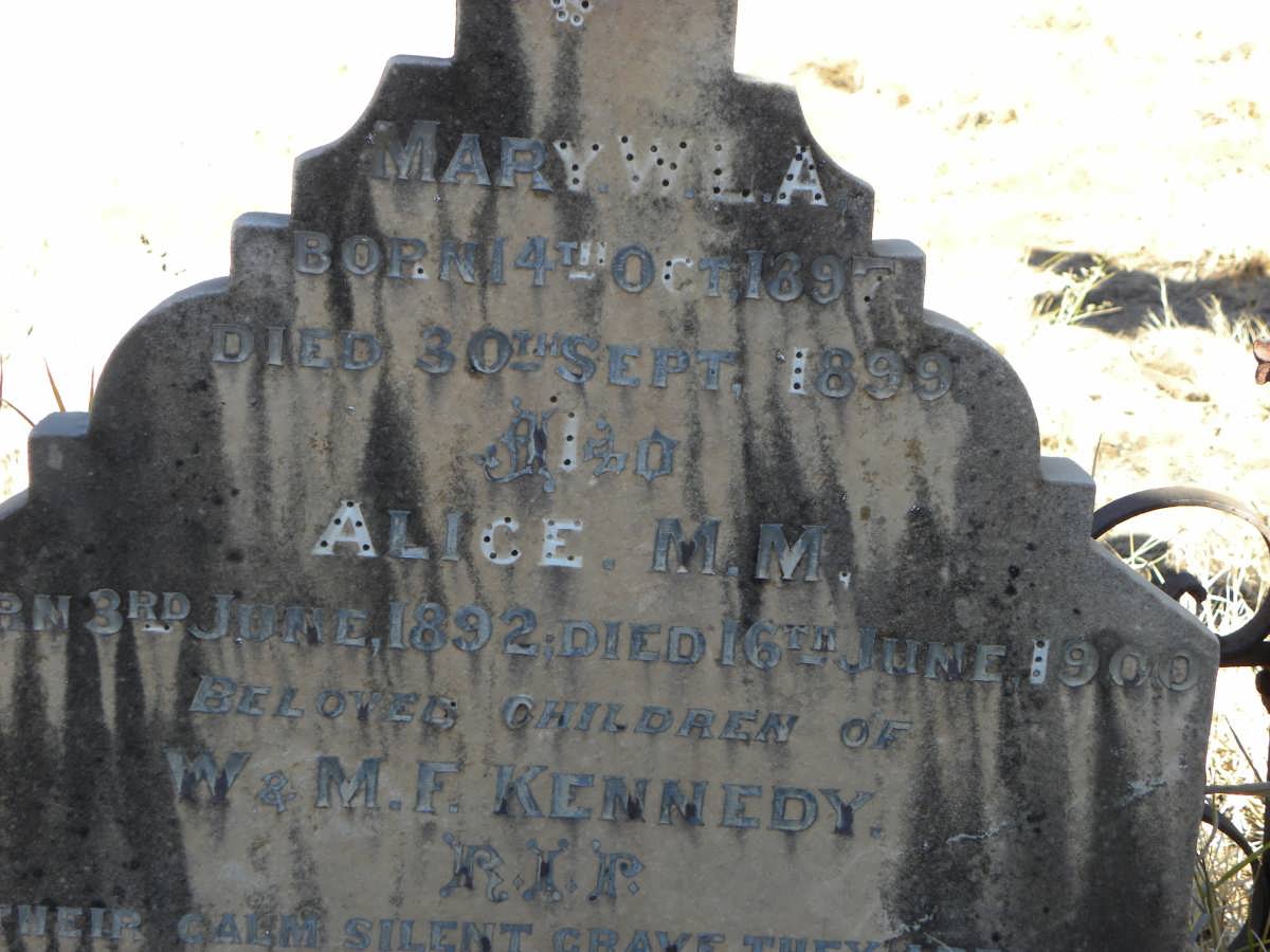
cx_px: 635
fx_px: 2421
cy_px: 476
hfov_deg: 29.4
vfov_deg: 22.3
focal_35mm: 66
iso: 64
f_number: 4
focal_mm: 11.8
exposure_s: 1/113
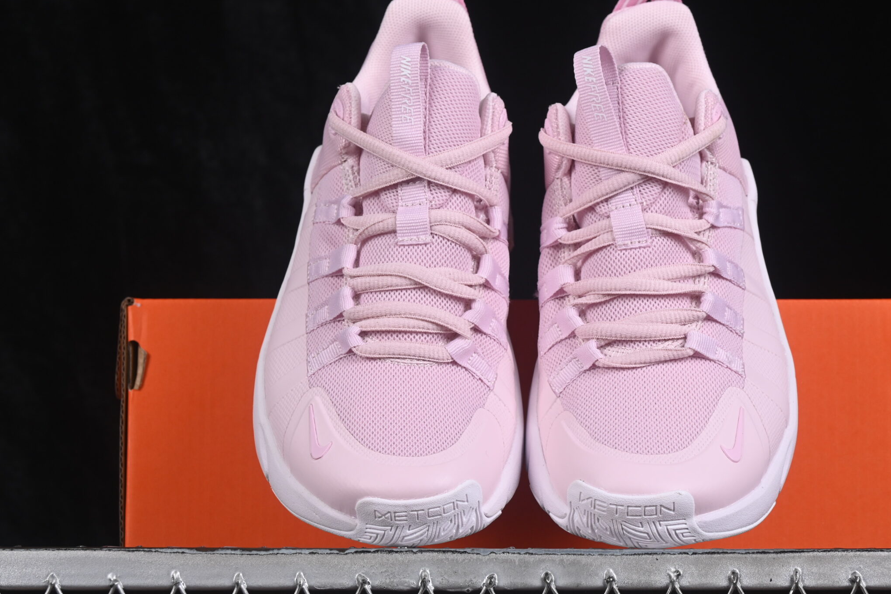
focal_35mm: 94
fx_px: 2326
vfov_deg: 14.6
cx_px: 524
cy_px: 316
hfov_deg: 21.7
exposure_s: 1/80
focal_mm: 50
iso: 160
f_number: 8
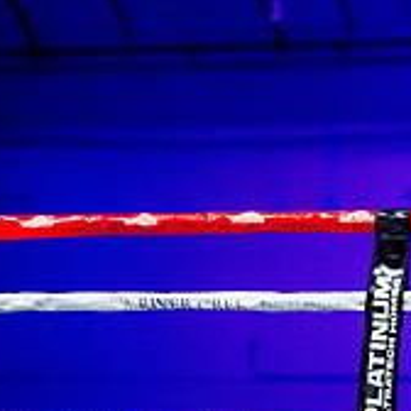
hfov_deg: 11.5
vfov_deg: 11.8
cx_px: 592
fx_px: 1975
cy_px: 60
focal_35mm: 147
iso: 6400
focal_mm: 50
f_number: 1.4
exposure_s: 1/1600
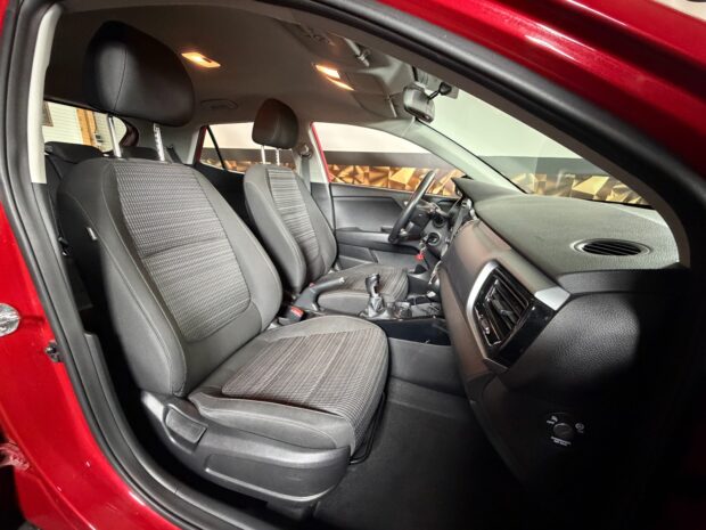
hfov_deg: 102.1
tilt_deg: -17.3
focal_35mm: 14
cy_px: 265
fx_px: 286
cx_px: 353
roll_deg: -2.9
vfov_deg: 85.7
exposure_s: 1/50
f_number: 2.2
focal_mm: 2.22
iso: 1250
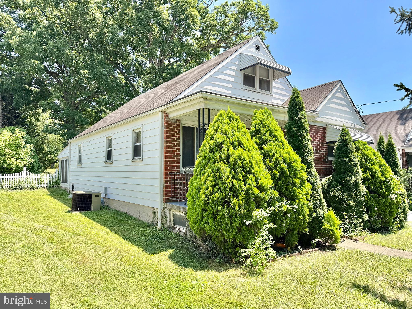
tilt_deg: +2.7
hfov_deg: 71.6
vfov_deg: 56.8
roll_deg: +0.1
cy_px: 154
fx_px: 286
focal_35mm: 24
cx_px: 206
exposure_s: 1/2299
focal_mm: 6.76
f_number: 1.78
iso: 100
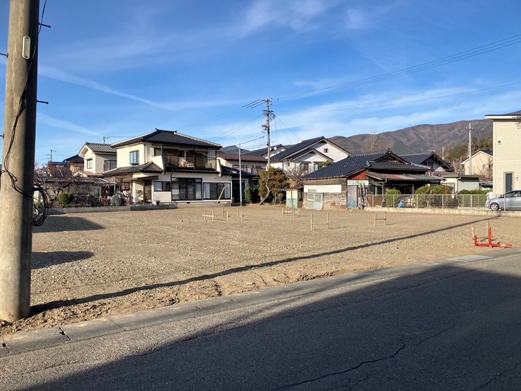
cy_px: 196
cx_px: 260
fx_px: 421
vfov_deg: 49.7
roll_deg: -0.6
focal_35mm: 28
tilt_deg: -0.4
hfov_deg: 63.4
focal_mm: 3.99
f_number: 1.8
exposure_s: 1/1567
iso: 32
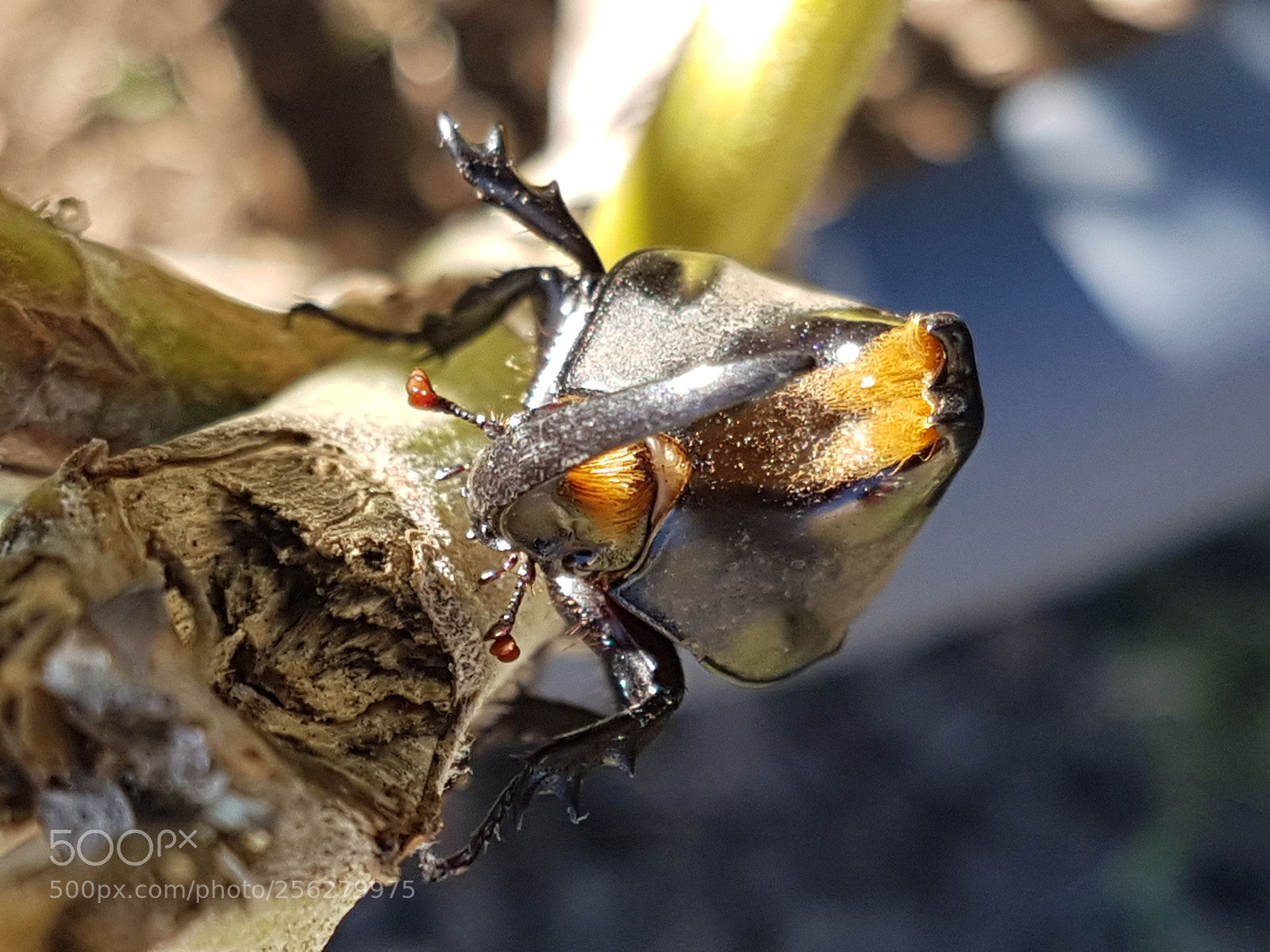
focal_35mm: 26
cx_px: 635
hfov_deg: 67.3
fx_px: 954
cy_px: 476
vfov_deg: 53.1
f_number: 1.7
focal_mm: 4.2
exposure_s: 1/273
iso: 40
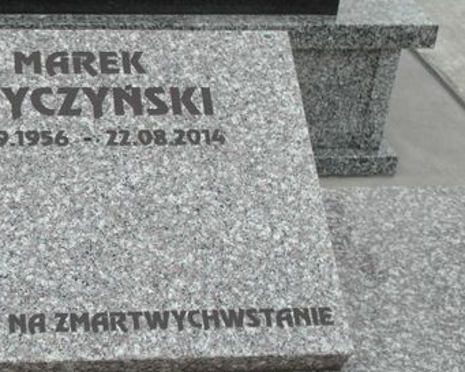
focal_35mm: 77
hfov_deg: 24.2
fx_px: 1060
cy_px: 229
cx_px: 74
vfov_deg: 19.9
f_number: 3.2
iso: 100
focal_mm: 9.1
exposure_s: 1/60
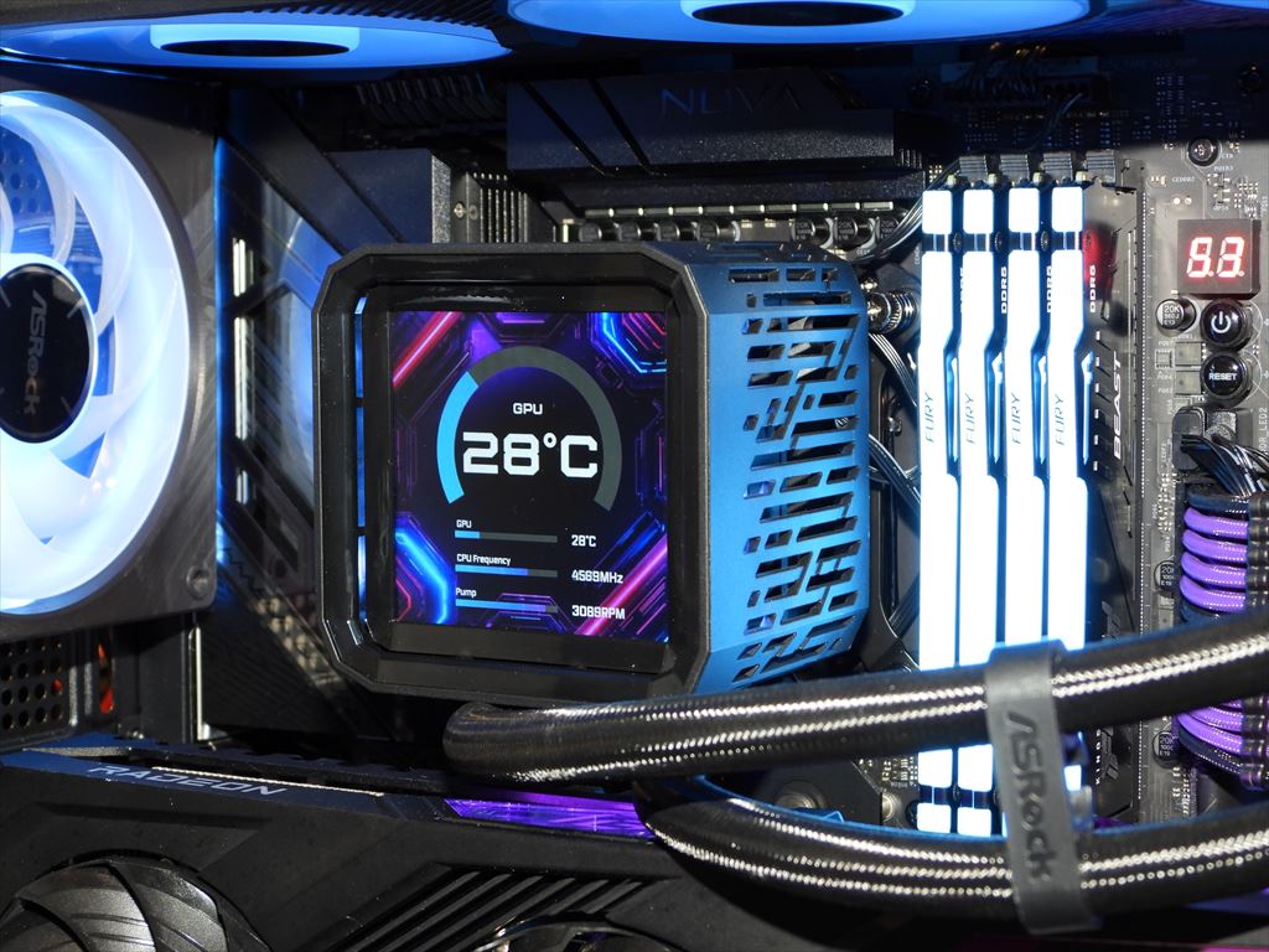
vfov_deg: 21.0
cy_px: 476
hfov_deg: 27.8
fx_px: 2566
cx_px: 634
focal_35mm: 70
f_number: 3.5
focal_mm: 12.6
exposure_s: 1/30
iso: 200
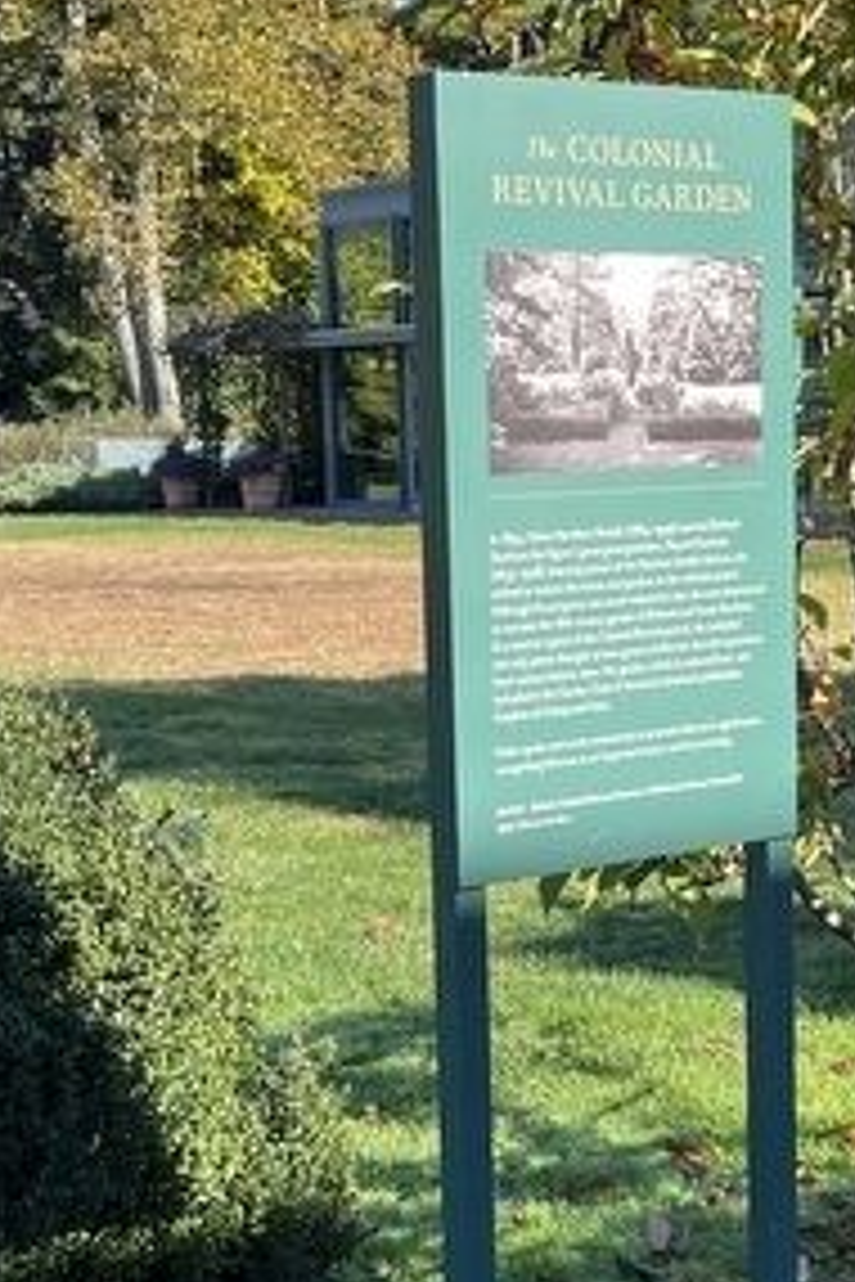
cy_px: 823
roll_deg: +1.1
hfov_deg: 17.9
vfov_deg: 26.5
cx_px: 526
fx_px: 2707
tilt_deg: -5.4
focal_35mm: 76
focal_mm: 5.1
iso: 50
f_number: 1.6
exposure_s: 1/992
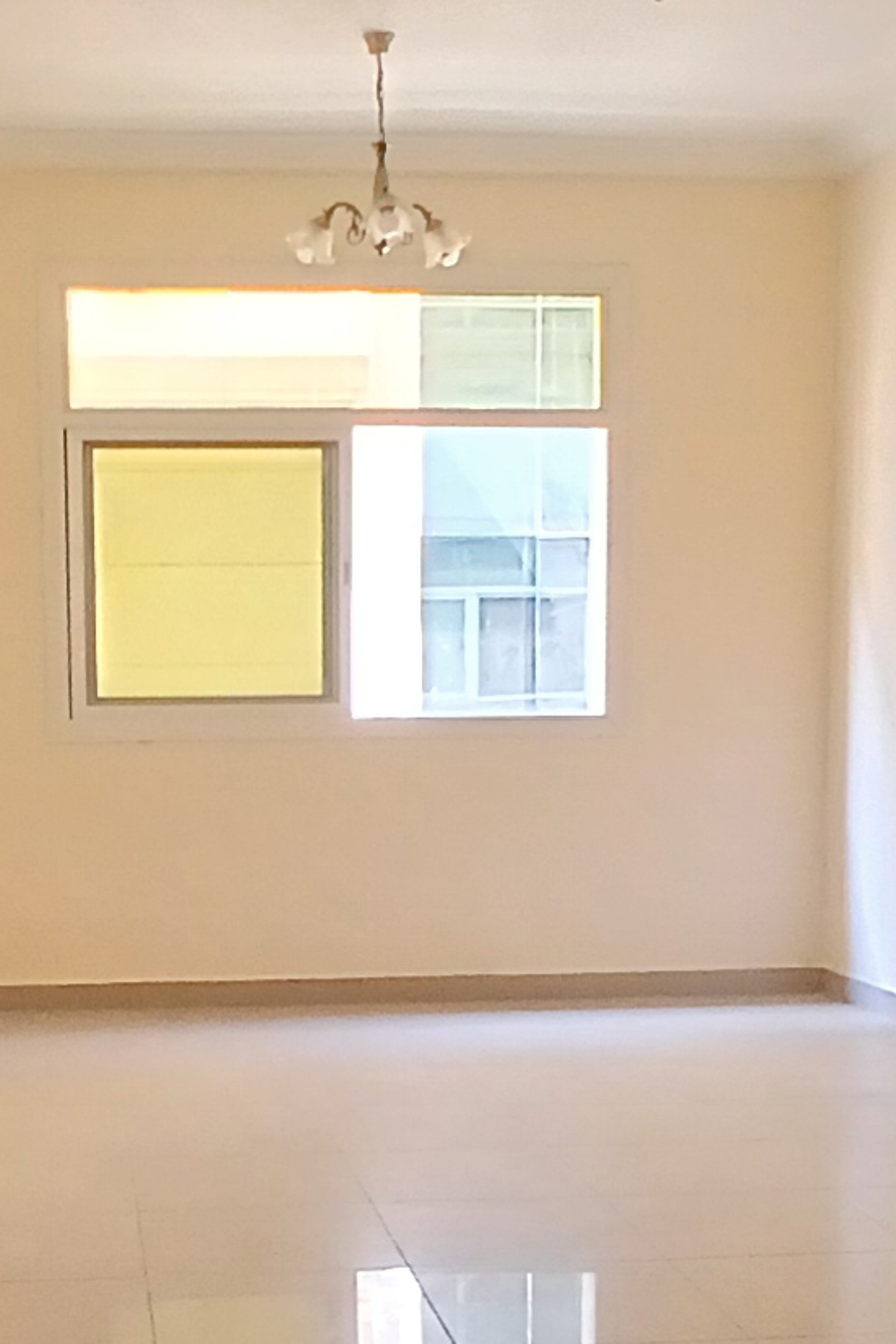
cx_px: 227
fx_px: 2053
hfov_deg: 24.4
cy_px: 927
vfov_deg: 35.8
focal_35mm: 55
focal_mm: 1.4
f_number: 2.2
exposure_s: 1/33.3
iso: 200
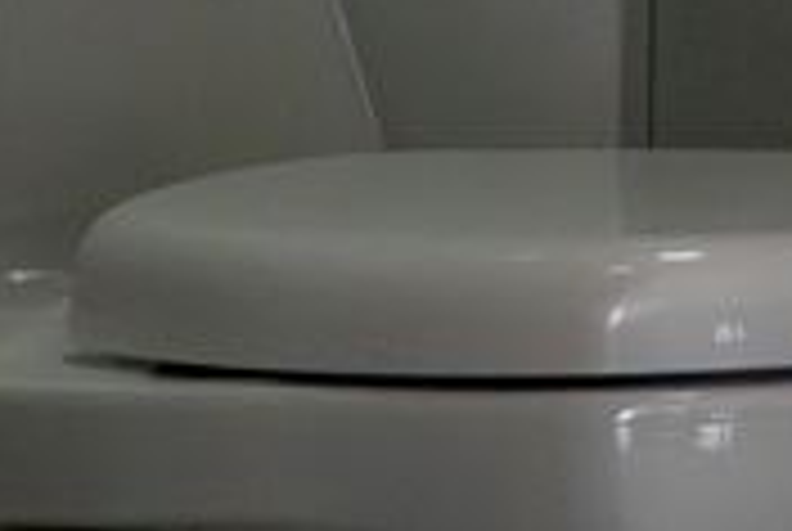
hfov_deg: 16.3
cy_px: -486
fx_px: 2622
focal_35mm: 119
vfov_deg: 10.7
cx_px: 1030
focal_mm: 28
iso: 20000
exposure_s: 1/1600
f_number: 14
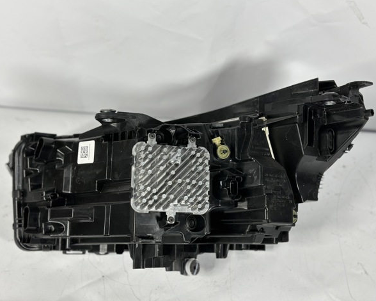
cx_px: 191
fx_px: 567
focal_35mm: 51
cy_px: 151
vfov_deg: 29.7
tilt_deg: -50.8
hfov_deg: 36.7
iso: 125
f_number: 1.78
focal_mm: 6.86
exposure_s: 1/100
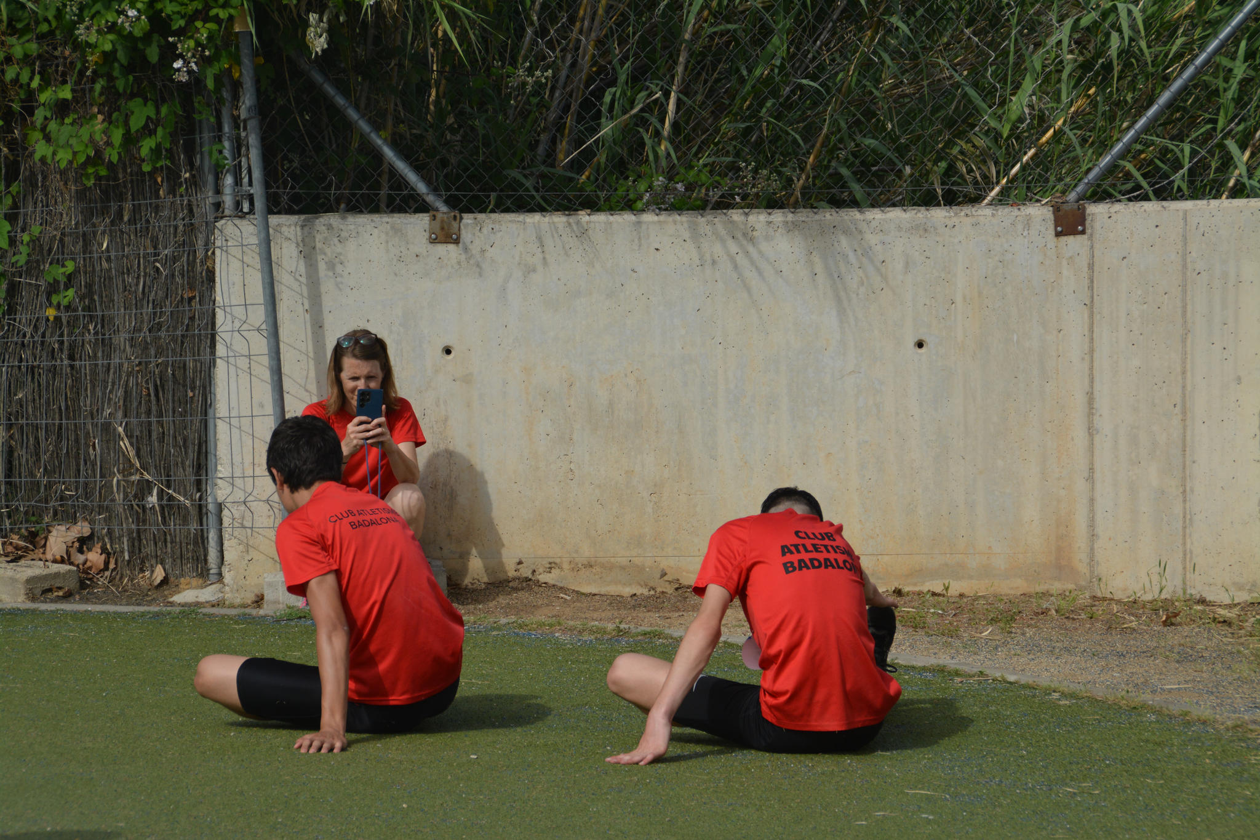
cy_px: 420
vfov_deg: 9.6
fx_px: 4987
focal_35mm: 142
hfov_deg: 14.4
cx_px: 630
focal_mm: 95
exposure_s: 1/2000
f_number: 8
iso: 400
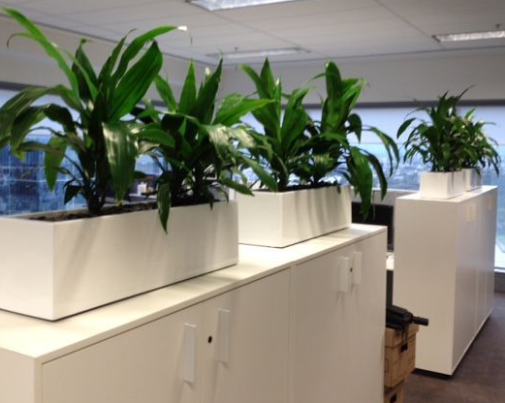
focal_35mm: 42
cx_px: 245
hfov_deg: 43.8
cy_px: 183
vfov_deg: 35.6
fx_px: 627
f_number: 2.4
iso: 80
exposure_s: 1/20
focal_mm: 4.28
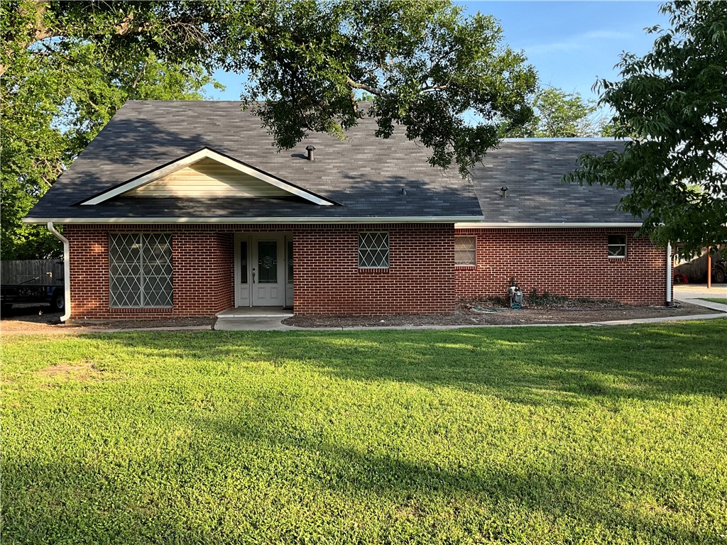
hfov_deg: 61.7
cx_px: 364
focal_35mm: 29
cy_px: 272
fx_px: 609
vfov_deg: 48.2
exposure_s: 1/199
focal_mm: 3
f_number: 1.8
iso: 20
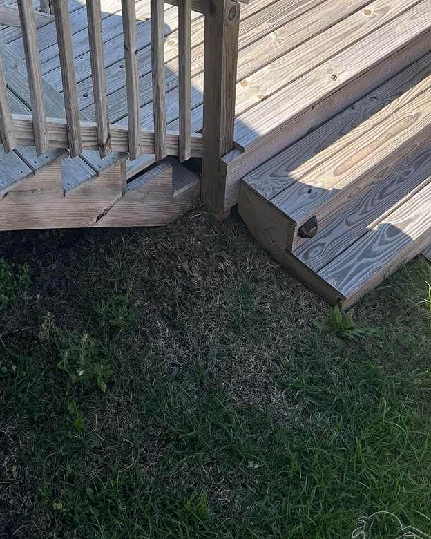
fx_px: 797
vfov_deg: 35.2
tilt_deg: -37.4
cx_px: 78
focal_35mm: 50
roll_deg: +7.1
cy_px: 56
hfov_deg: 29.5
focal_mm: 5.7
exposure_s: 1/2083
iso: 50
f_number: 1.5
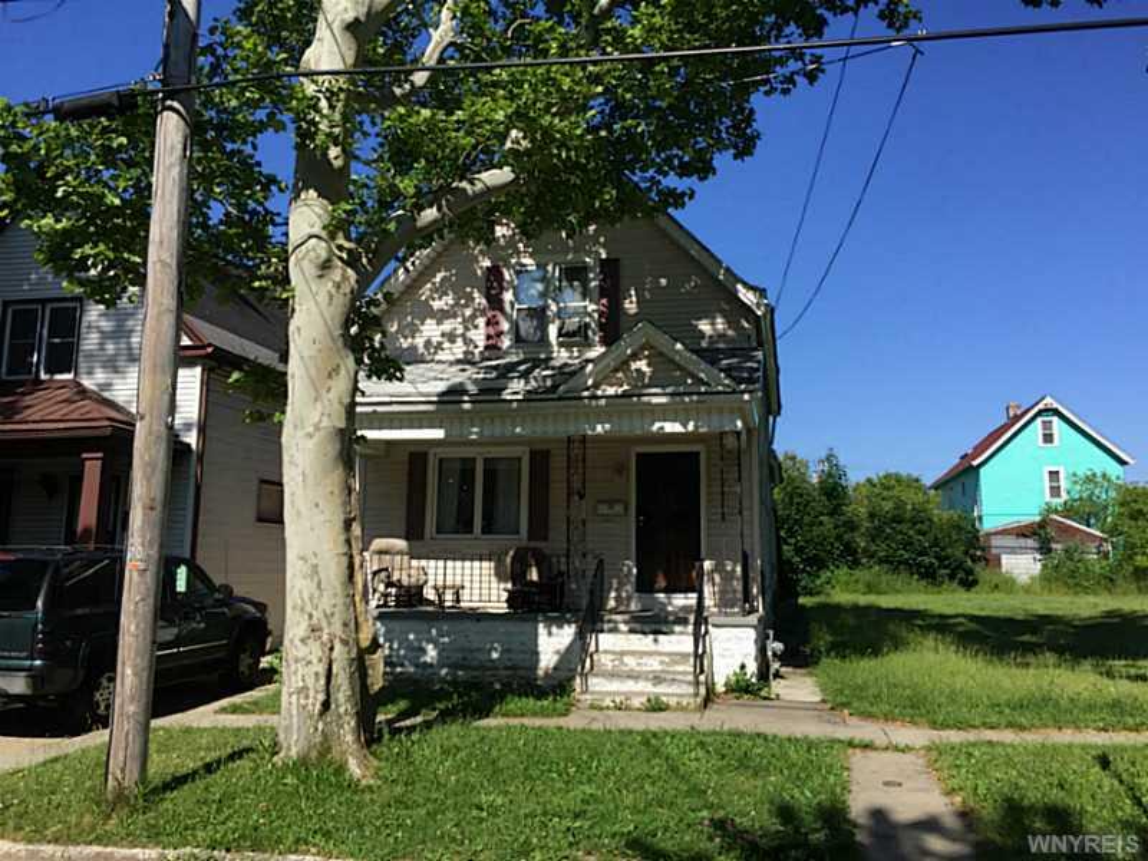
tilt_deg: +9.9
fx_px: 962
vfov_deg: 48.2
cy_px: 430
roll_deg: -2.0
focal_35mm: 29
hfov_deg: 61.7
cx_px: 574
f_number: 2.2
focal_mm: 4.15
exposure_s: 1/1647
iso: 32
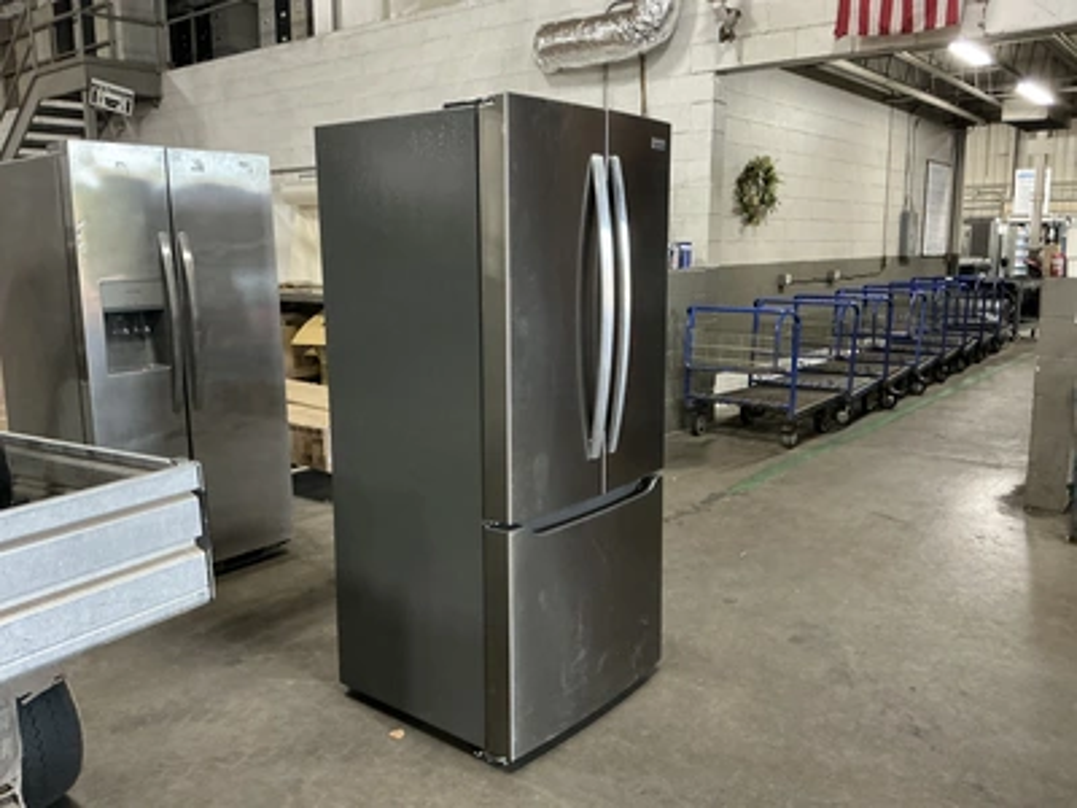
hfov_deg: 63.4
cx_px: 538
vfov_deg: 49.7
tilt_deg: -6.6
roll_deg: +1.0
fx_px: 871
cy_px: 404
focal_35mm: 28
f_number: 1.8
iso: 250
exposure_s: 1/40
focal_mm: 3
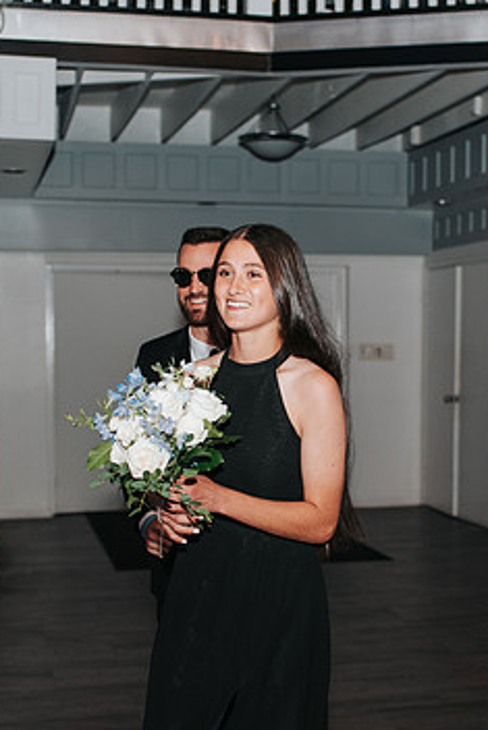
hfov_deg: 20.3
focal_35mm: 67
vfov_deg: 30.0
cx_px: 290
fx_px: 1361
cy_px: 436
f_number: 2.8
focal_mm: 35
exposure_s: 1/200
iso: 1000
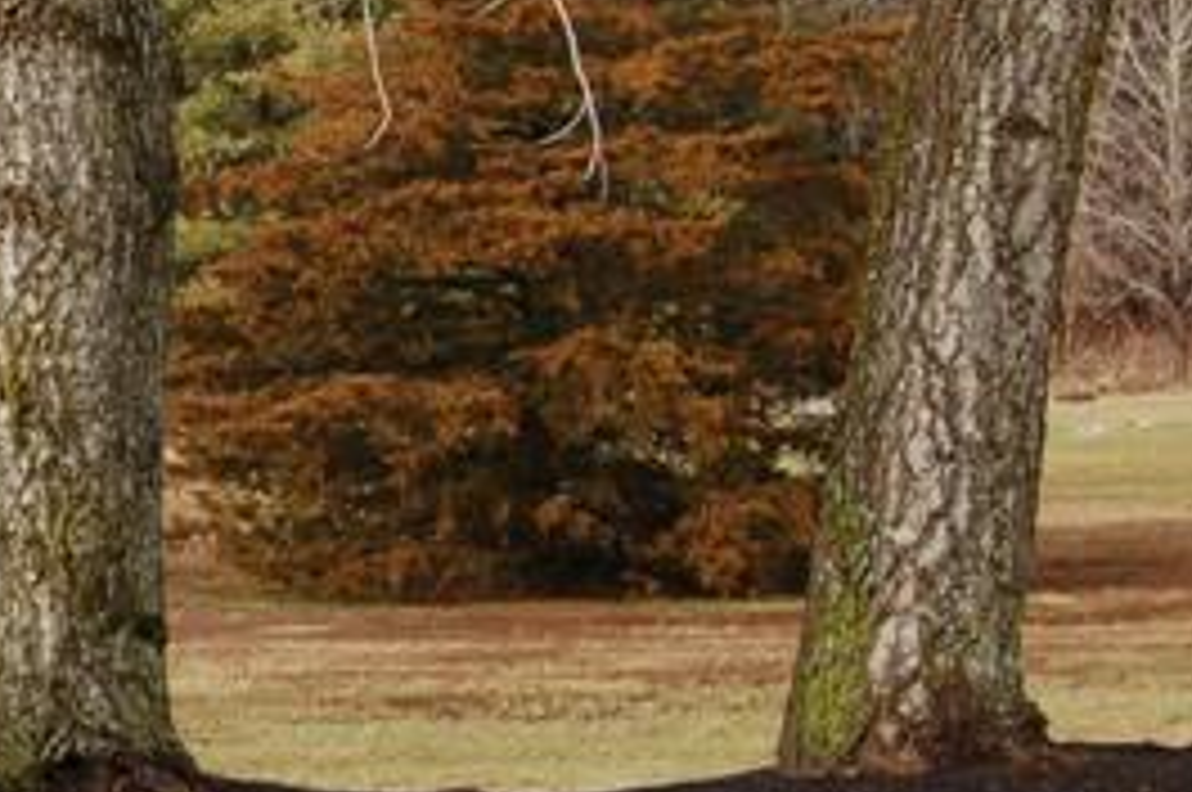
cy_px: 369
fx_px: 5093
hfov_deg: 12.9
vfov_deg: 8.9
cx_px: -355
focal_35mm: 154
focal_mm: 34
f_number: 8
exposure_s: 1/250
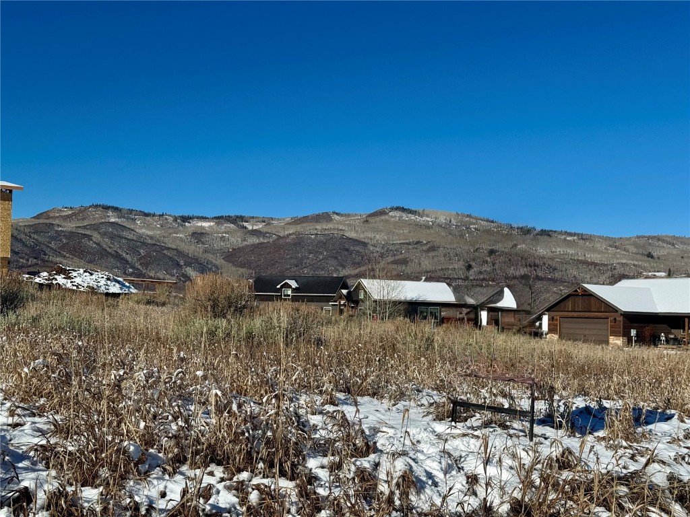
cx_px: 345
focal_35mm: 48
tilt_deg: +3.2
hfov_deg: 39.7
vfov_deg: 30.3
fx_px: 957
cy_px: 258
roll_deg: -1.2
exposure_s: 1/9009
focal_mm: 6.76
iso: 64
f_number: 1.78
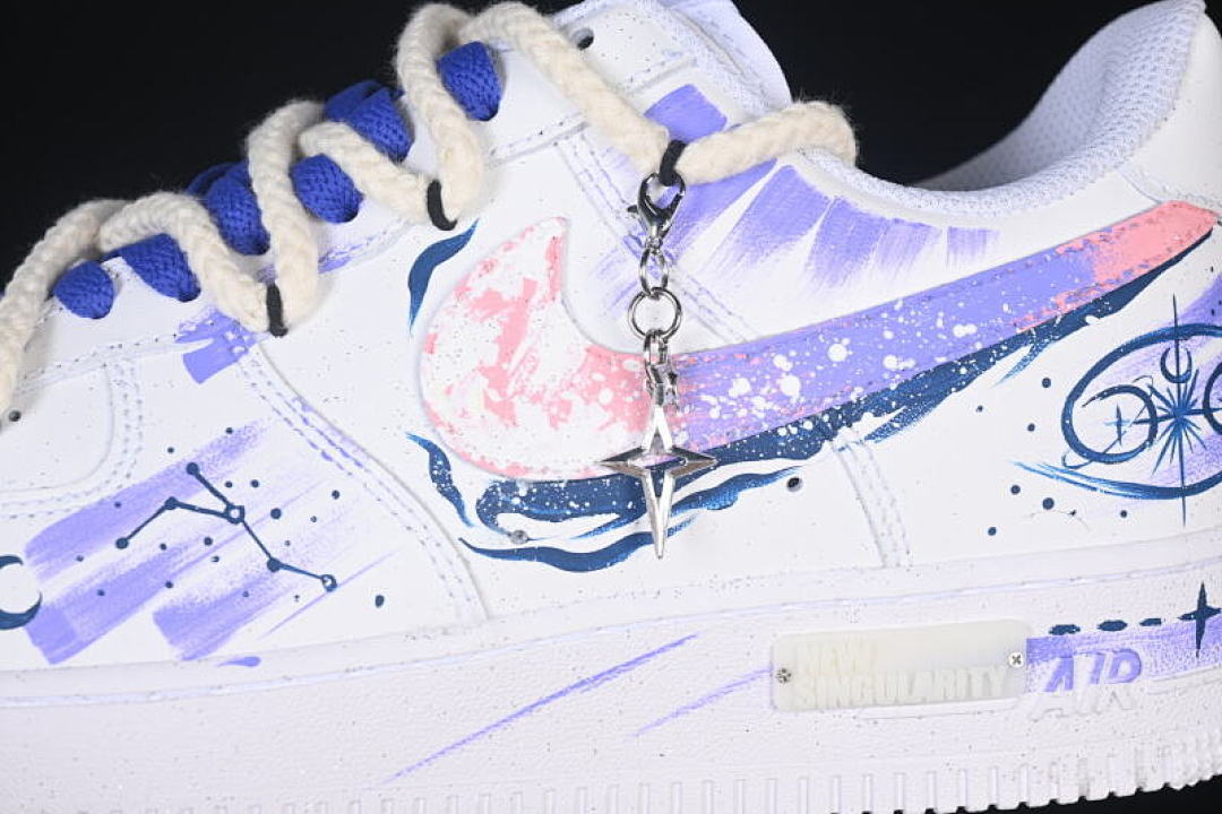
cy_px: 407
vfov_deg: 18.2
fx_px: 2546
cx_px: 611
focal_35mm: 75
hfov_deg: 27.0
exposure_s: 1/100
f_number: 7.1
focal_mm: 50
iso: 160
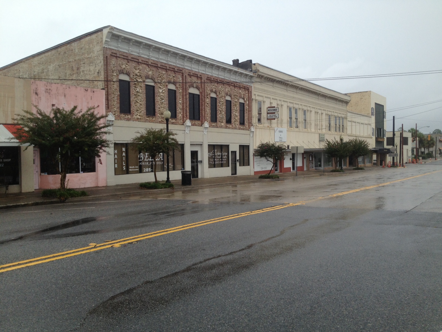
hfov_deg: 52.6
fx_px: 447
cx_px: 221
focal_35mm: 35
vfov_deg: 40.7
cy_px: 166
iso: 50
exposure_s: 1/836
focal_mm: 4.28
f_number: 2.4
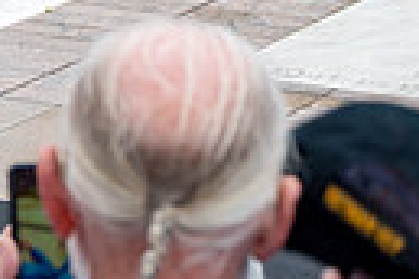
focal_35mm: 261
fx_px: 3038
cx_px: -477
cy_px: -243
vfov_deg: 5.2
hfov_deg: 7.5
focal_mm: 58
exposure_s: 1/100
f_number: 6.3
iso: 125
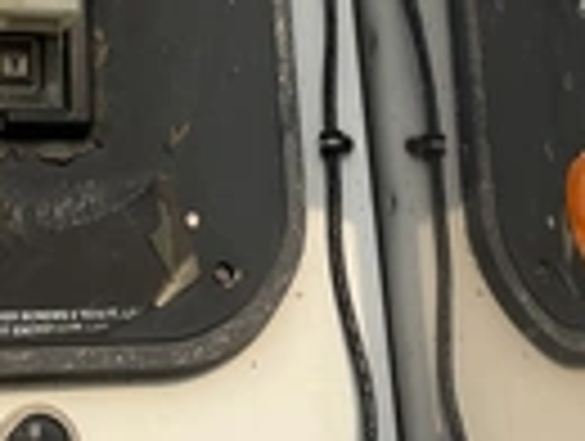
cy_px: -63
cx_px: 180
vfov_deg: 16.1
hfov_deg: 21.9
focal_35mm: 89
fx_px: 1507
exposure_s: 1/1534
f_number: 1.8
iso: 25
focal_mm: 3
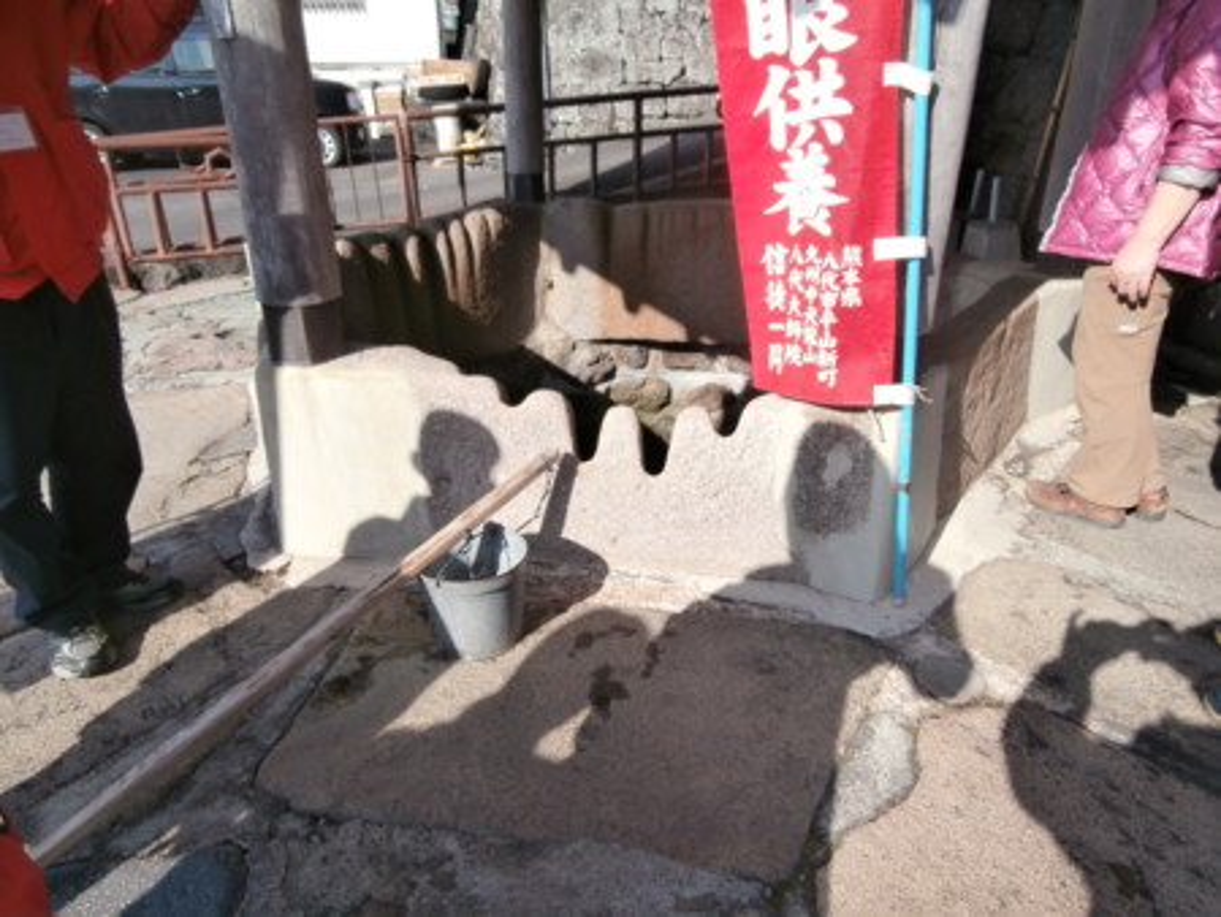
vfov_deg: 56.9
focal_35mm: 24
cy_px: 458
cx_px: 610
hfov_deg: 71.6
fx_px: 847
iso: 100
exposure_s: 1/800
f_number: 3
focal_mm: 4.2
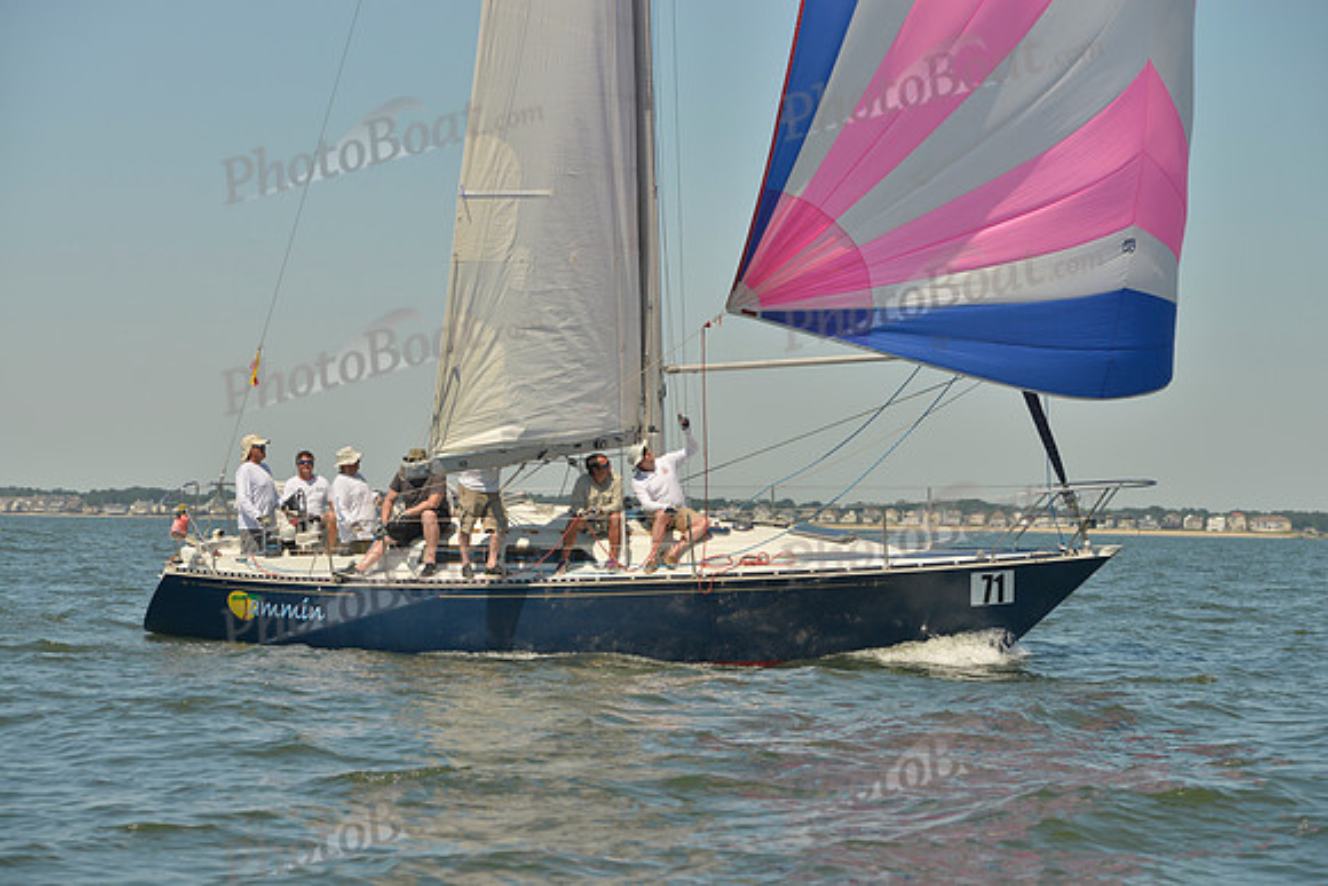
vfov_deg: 13.7
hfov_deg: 20.4
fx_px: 3690
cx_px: 664
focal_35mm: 100
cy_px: 443
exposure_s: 1/800
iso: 200
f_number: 6.3
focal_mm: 100
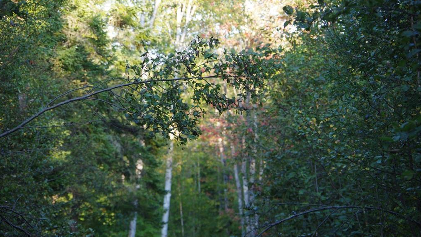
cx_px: 210
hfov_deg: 13.6
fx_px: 1764
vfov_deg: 7.7
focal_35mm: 158
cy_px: 102
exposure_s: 1/160
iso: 400
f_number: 5.6
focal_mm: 100
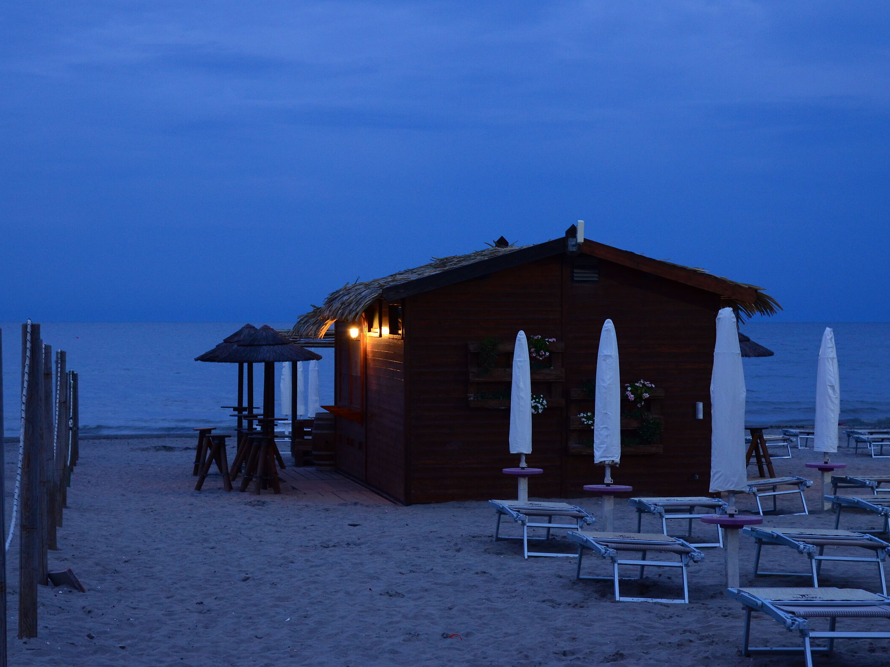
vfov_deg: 18.7
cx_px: 413
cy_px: 332
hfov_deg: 24.7
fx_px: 2031
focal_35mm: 79
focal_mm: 48
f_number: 5
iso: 720
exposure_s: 1/5
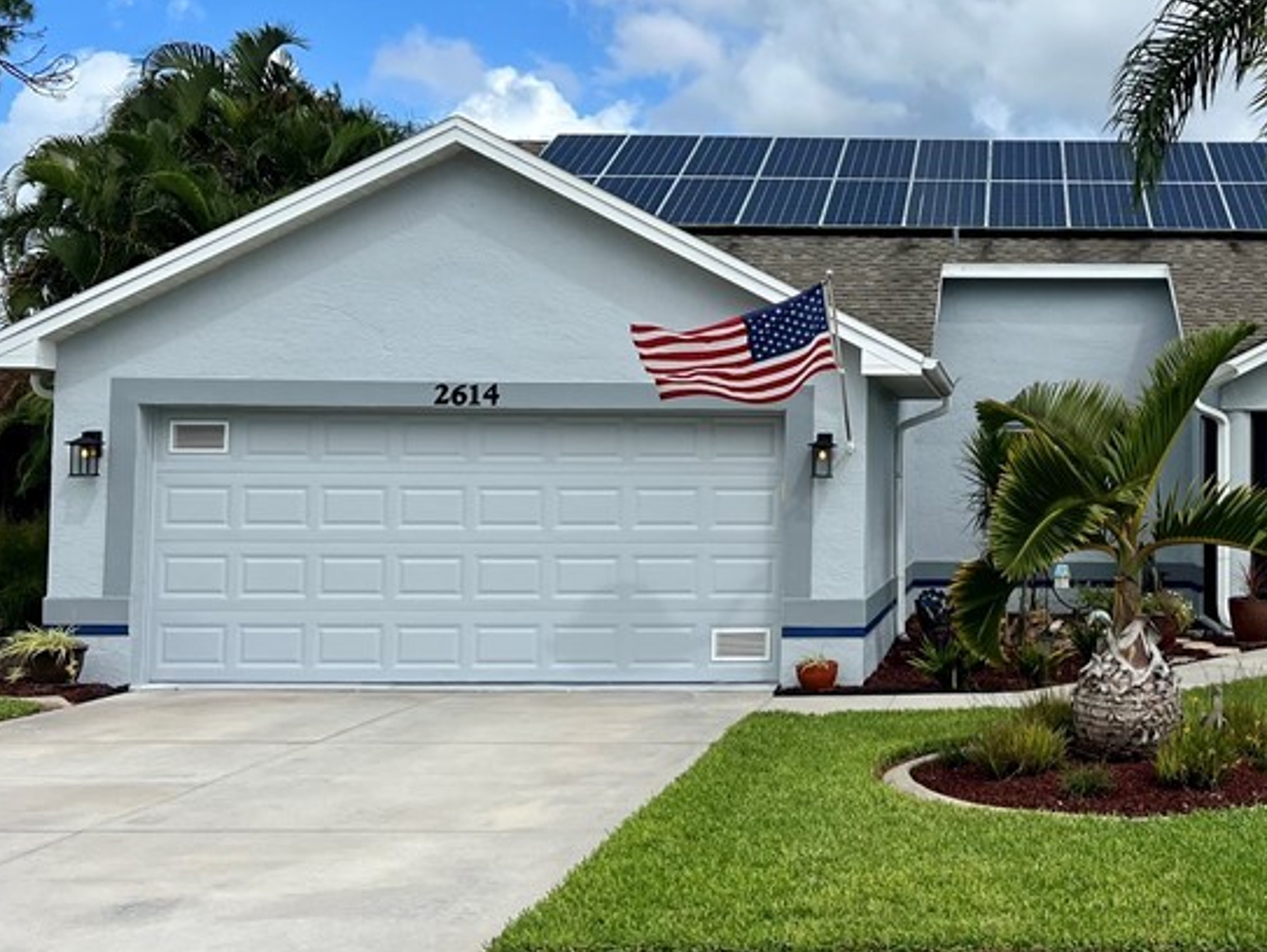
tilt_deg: +2.6
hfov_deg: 37.3
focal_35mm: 49
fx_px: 1795
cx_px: 1034
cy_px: 397
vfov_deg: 29.7
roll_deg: +0.2
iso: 50
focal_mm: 5.7
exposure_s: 1/5882
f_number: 1.5
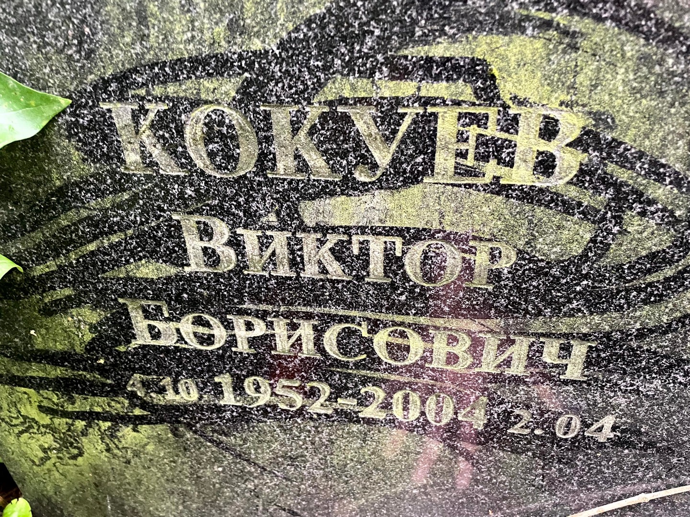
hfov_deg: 67.3
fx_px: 518
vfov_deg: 53.1
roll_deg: +0.4
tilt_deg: -34.4
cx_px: 345
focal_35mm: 26
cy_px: 258
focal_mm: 4.2
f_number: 1.6
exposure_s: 1/46
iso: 500
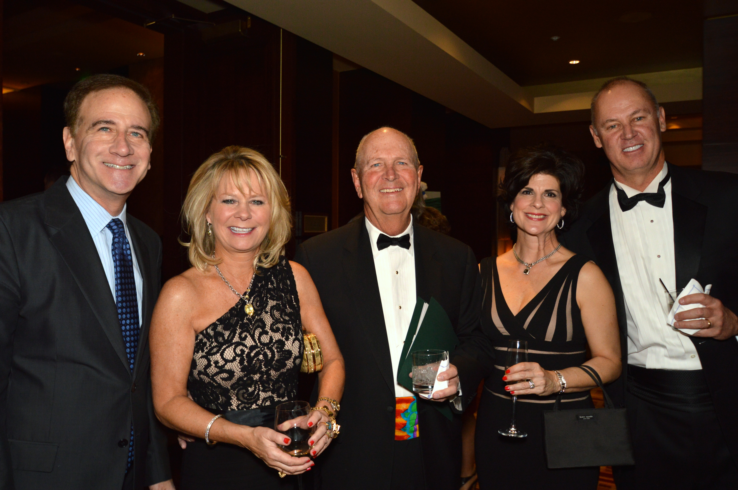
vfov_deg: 45.6
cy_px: 245
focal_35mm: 28
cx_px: 369
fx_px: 584
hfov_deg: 64.6
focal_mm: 19
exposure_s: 1/100
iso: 400
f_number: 4.5
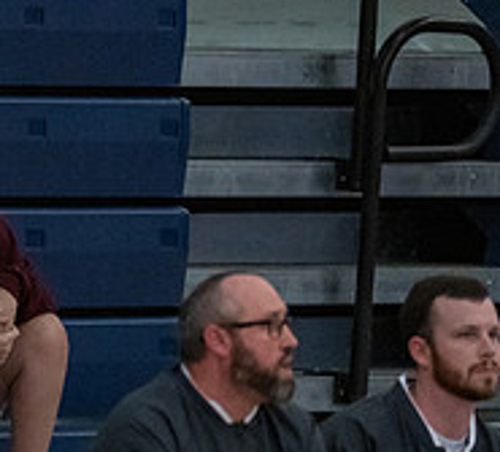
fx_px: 13092
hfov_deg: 2.2
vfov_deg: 2.0
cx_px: -321
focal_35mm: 841
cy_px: 218
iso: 4000
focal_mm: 200
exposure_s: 1/1000
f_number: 2.8
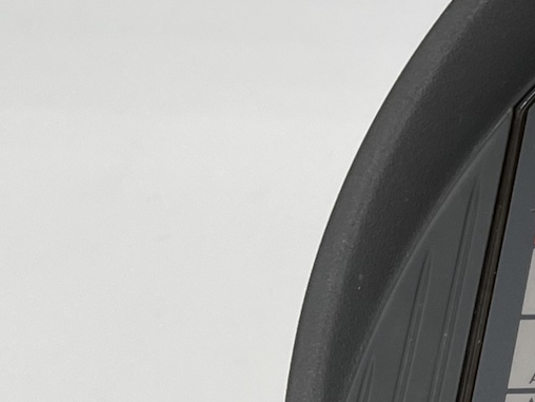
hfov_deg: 12.3
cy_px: 552
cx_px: 1229
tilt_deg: -50.9
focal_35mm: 131
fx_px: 2025
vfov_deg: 11.0
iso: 32
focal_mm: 4.2
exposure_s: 1/368
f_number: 1.6
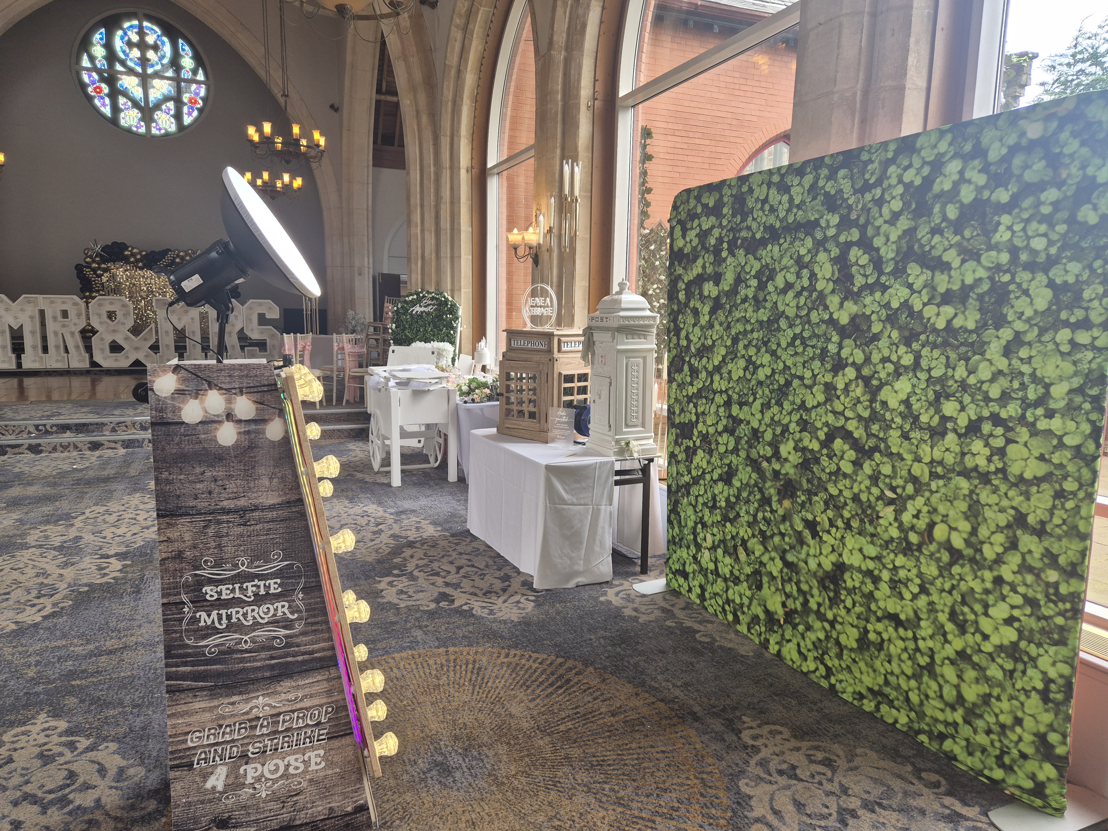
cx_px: 554
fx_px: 736
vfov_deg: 58.9
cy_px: 416
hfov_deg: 73.9
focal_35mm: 23
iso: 64
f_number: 1.8
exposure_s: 1/100
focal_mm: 5.4
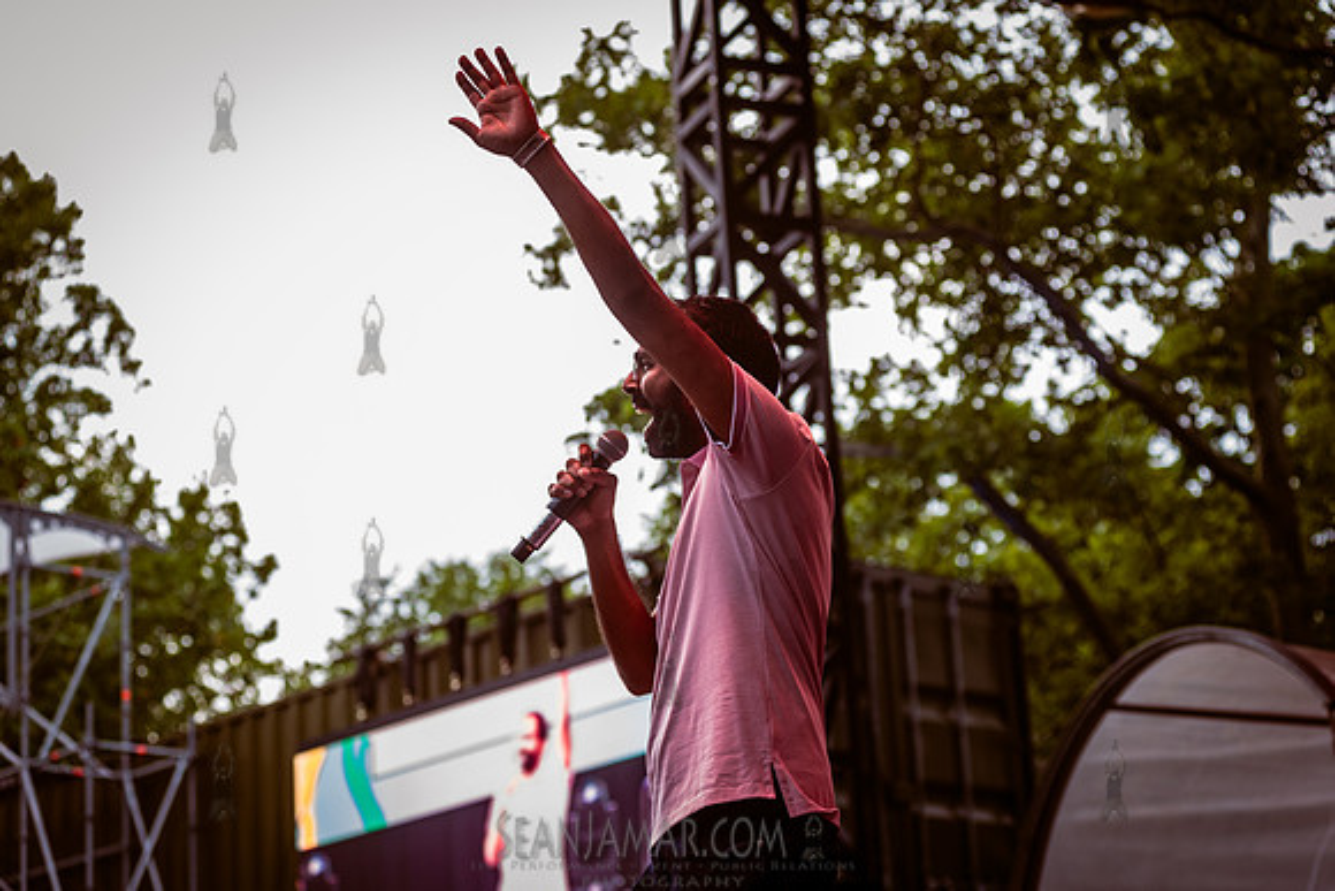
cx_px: 668
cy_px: 446
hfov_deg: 25.4
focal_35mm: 80
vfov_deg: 17.1
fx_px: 2967
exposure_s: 1/320
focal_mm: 80
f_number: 4
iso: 1000
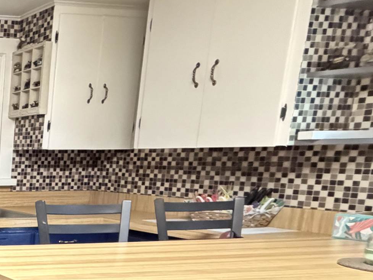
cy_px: 239
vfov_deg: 31.7
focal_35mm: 44
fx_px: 474
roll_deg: +1.6
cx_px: -202
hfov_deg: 27.4
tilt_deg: -9.0
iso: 1250
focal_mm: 2.22
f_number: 2.2
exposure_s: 1/40
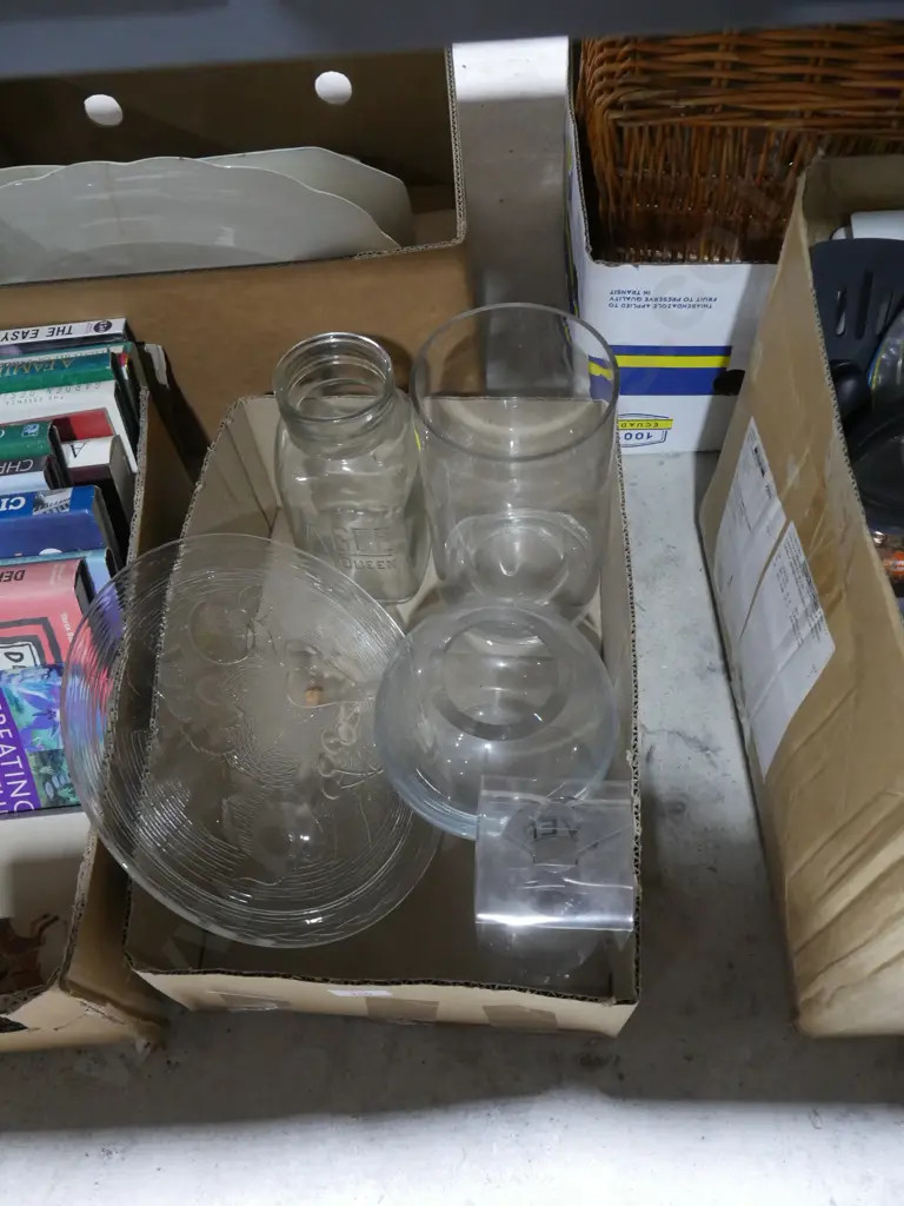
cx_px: 452
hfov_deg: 49.7
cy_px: 603
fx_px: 975
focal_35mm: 28
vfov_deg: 63.4
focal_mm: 14
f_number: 5.6
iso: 2500
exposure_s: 1/60
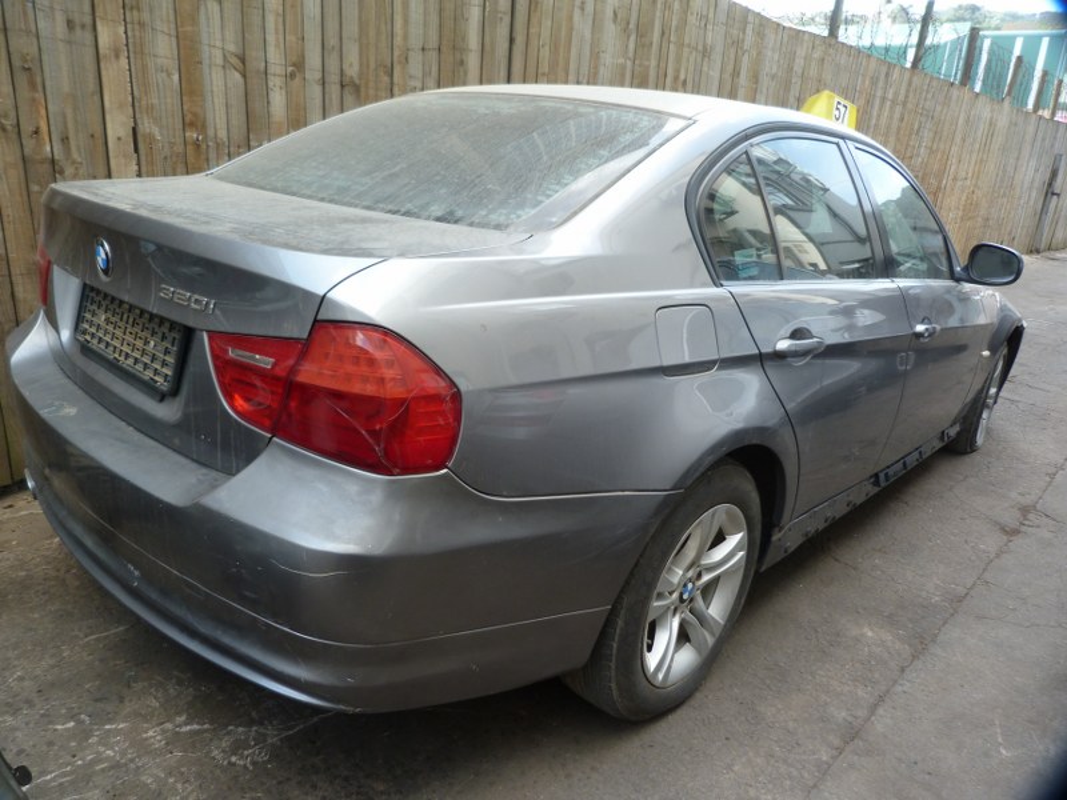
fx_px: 771
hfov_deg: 69.4
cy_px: 400
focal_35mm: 25
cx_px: 534
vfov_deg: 54.9
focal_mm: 4.5
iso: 80
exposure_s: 1/80
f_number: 2.8
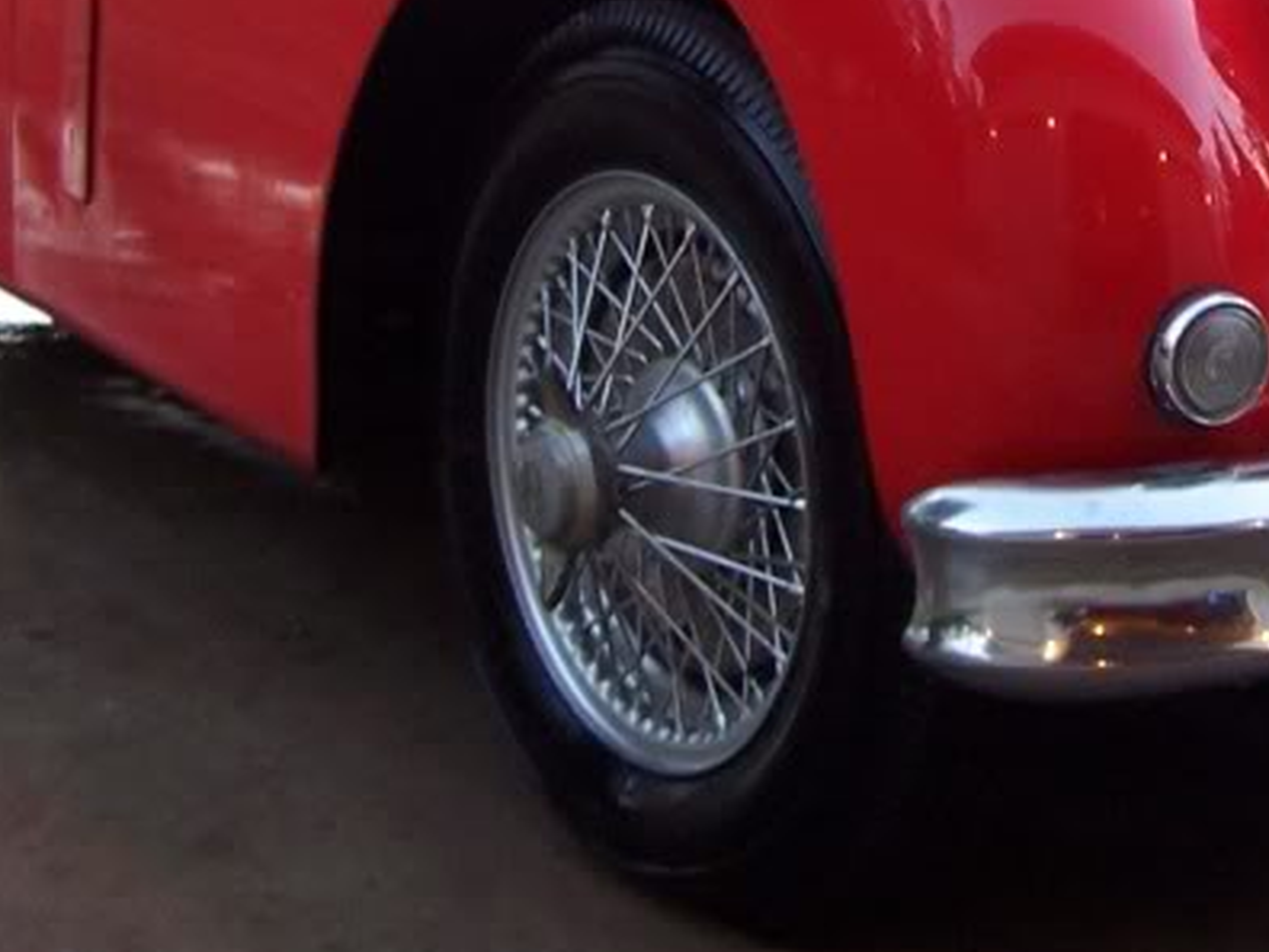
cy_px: -77
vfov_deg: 16.3
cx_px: 1054
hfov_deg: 21.9
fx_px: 3226
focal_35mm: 88
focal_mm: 5.6
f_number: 2.7
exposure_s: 1/30
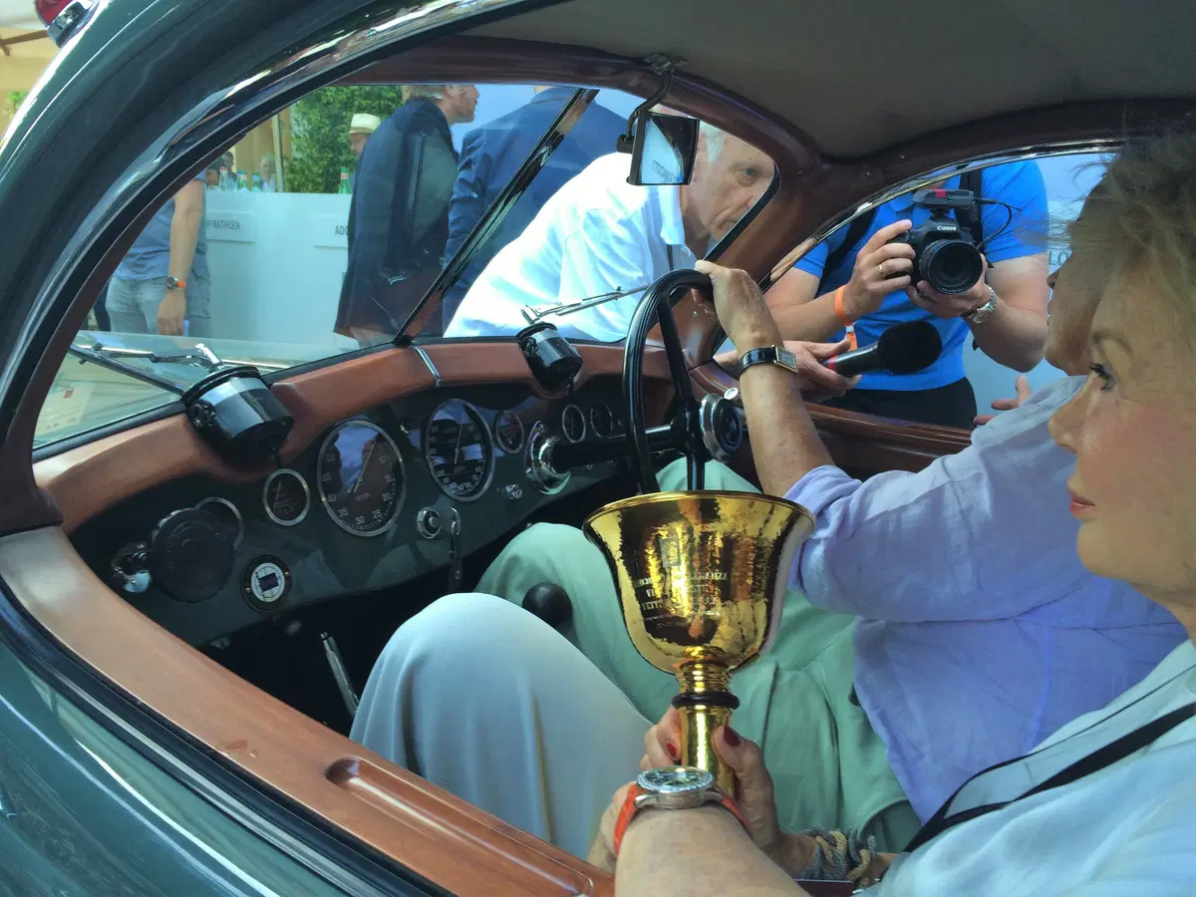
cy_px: 448
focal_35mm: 29
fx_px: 1002
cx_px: 598
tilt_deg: -13.7
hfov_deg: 61.7
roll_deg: -0.2
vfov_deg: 48.2
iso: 32
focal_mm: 4.15
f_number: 2.2
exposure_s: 1/50
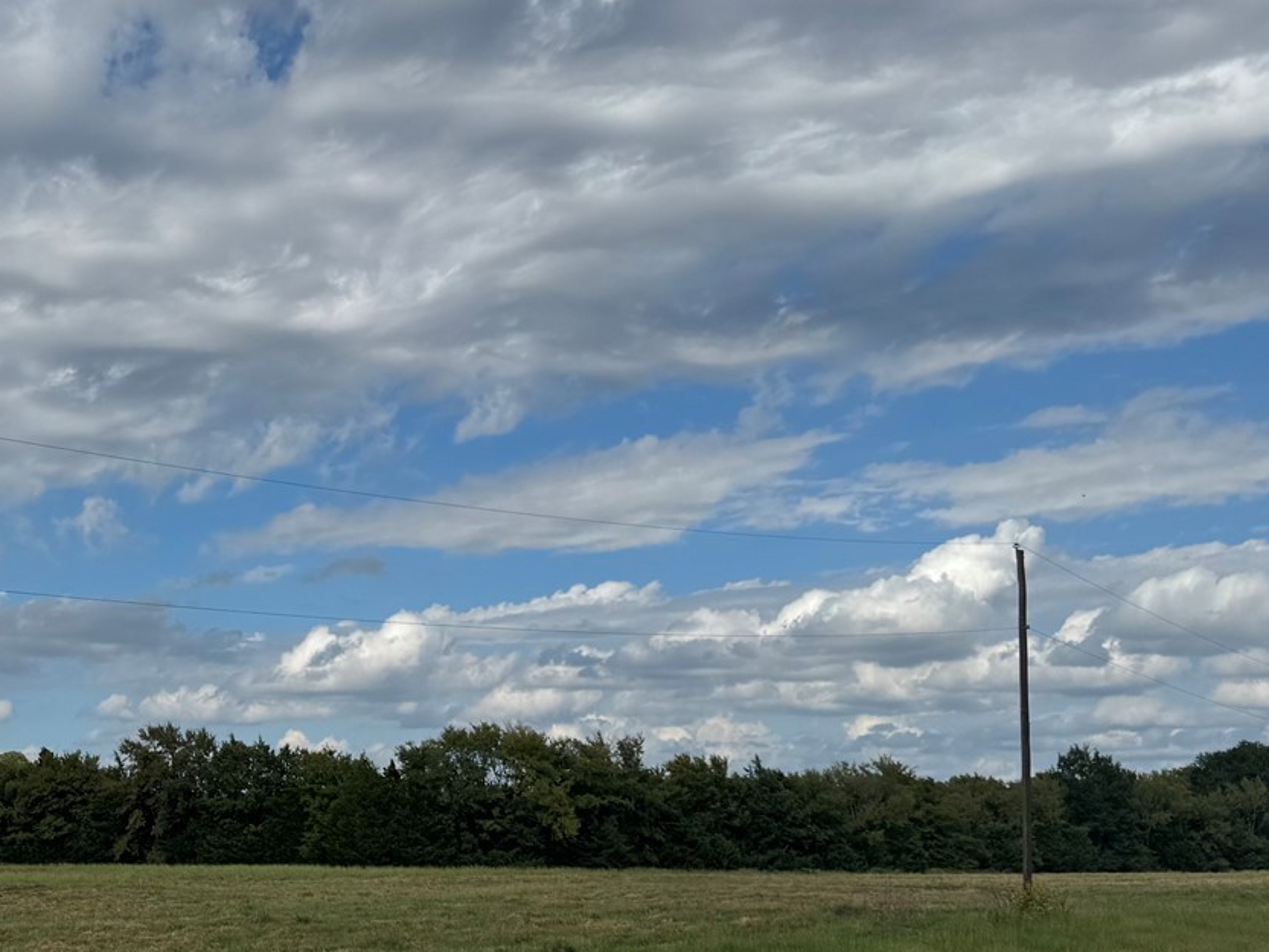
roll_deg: +0.2
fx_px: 2163
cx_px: 125
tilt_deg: +6.5
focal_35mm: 59
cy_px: 568
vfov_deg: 24.8
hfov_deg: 31.2
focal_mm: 6.76
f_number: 1.78
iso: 80
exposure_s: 1/9009
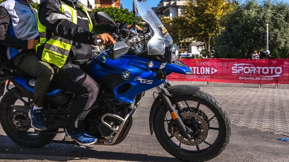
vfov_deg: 29.6
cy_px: 65
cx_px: 136
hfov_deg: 50.5
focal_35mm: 40
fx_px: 306
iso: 200
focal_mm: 27.5
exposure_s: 1/1000
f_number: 8
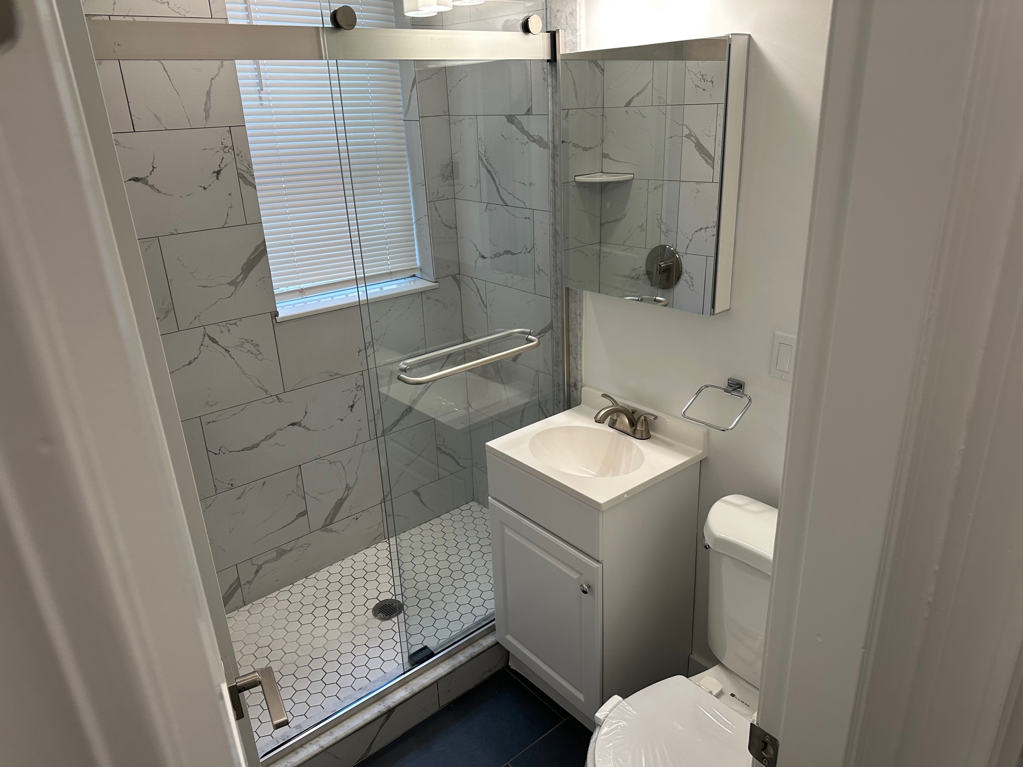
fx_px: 709
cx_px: 512
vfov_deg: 56.8
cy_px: 384
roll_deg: +2.6
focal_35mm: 24
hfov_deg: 71.6
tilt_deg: -21.8
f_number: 1.78
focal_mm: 6.86
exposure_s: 1/120
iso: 100
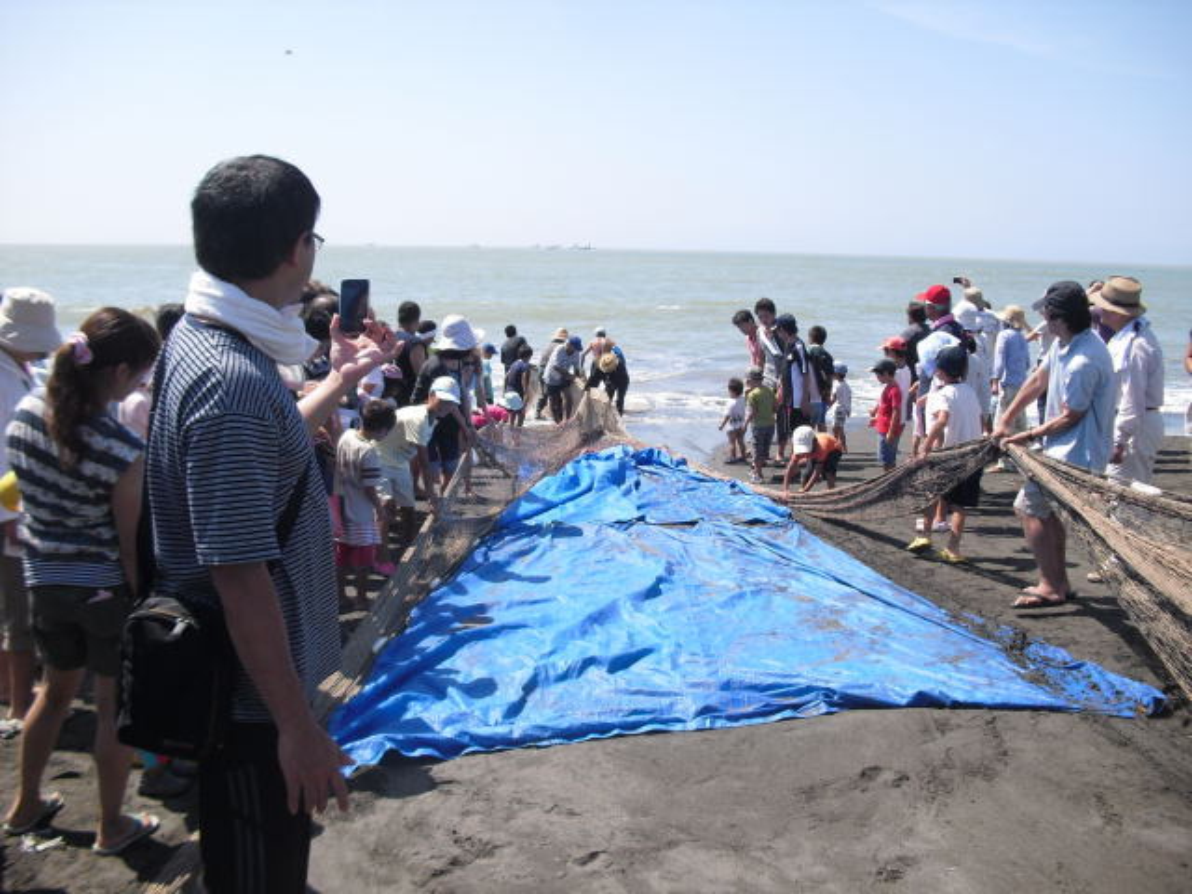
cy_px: 447
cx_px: 596
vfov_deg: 39.7
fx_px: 1240
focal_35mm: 36
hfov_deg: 51.4
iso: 100
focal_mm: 6.3
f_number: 7.8
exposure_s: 1/160
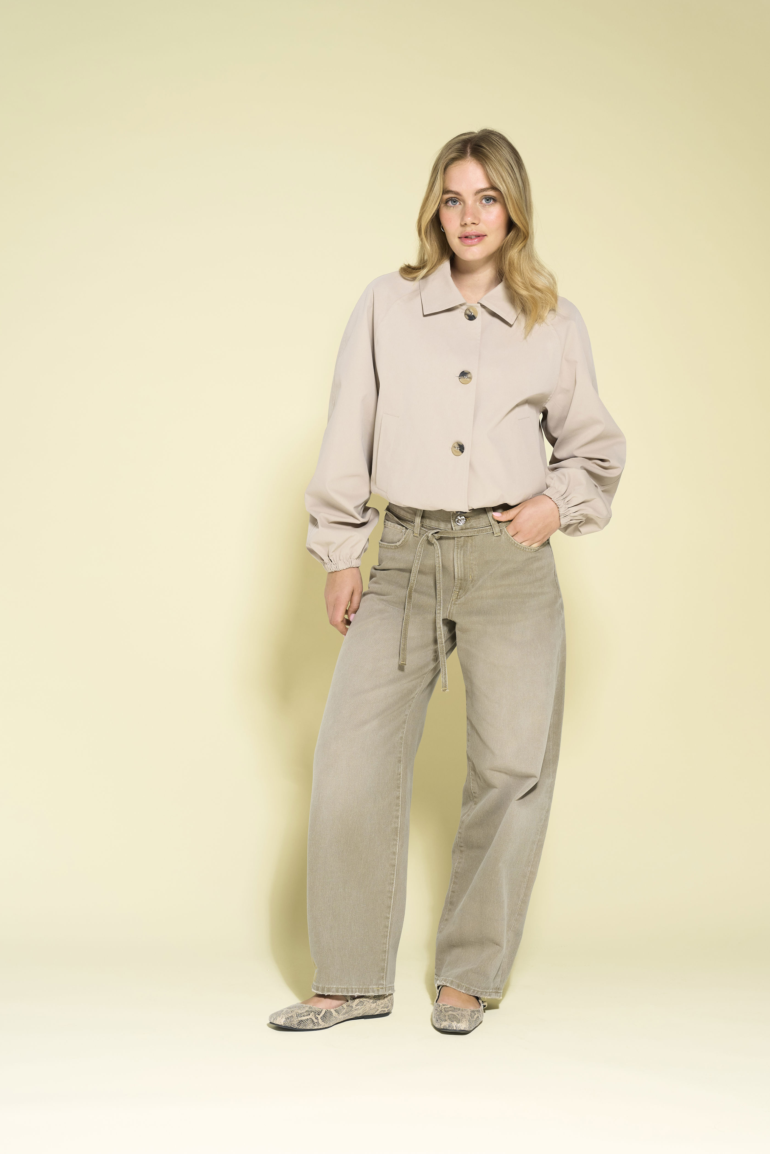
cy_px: 577
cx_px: 385
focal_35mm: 52
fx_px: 1668
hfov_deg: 26.0
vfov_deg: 38.2
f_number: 8
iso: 500
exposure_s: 1/200
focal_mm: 52
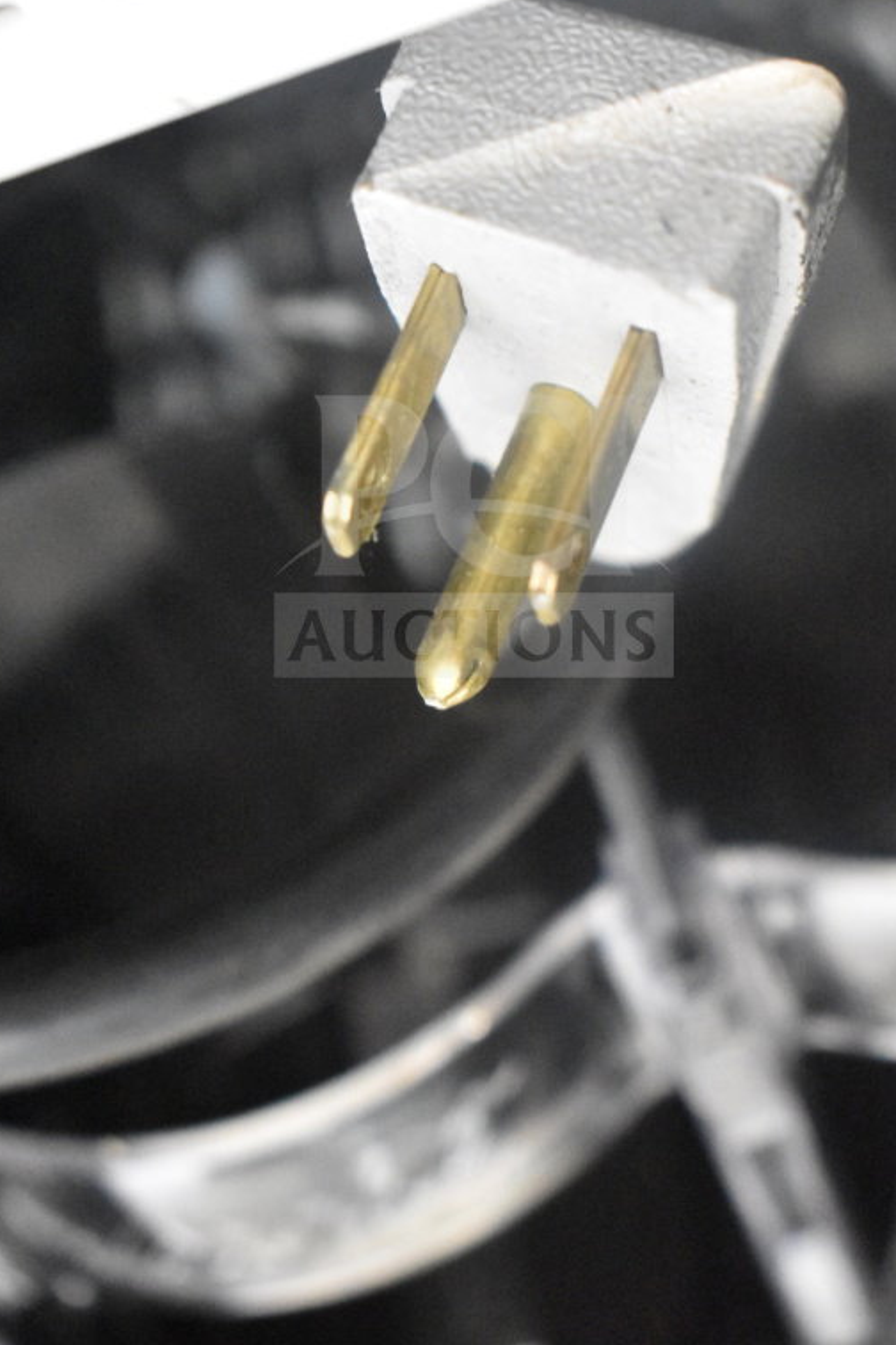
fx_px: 2576
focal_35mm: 69
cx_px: 473
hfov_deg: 19.7
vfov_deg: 29.2
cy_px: 536
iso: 12800
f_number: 4.8
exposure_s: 1/60
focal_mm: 38
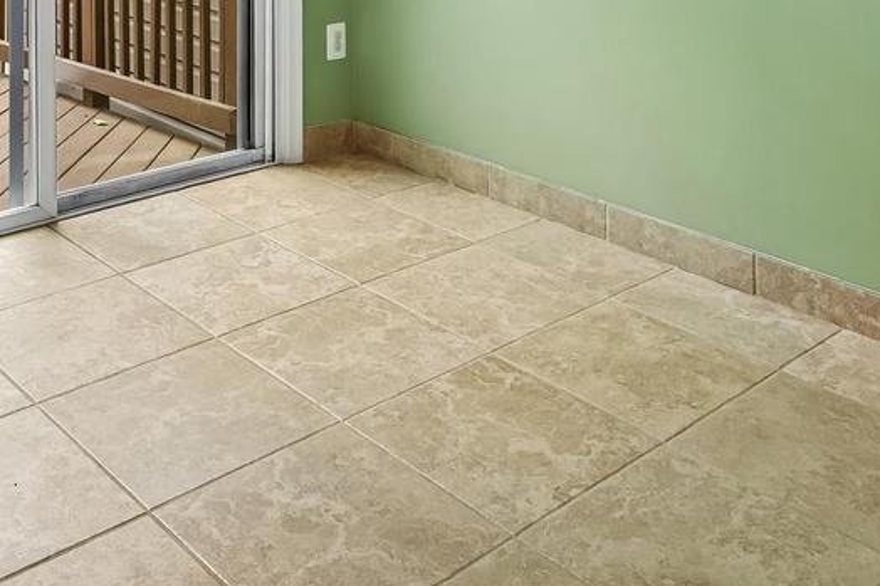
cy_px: -176
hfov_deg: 44.1
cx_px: 322
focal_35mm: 44
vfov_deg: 26.0
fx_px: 1075
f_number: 8
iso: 400
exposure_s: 1/40
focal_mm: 16
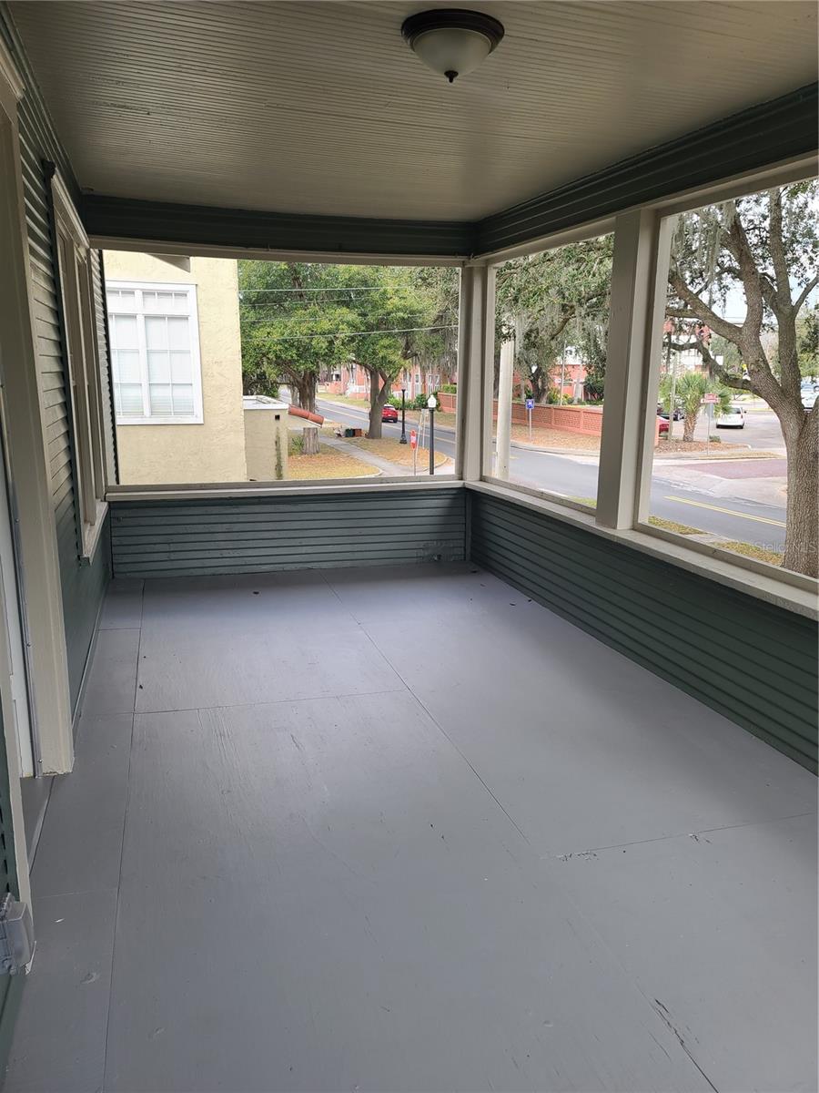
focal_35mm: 25
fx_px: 789
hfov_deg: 54.9
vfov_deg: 69.4
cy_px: 546
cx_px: 410
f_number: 1.8
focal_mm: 7
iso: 16
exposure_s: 1/138
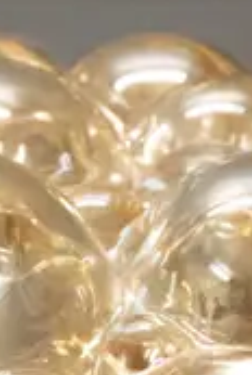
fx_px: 2698
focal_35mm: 258
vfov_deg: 7.9
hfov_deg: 5.3
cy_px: 332
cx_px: 30
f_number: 5.6
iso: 3200
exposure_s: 1/200
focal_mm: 21
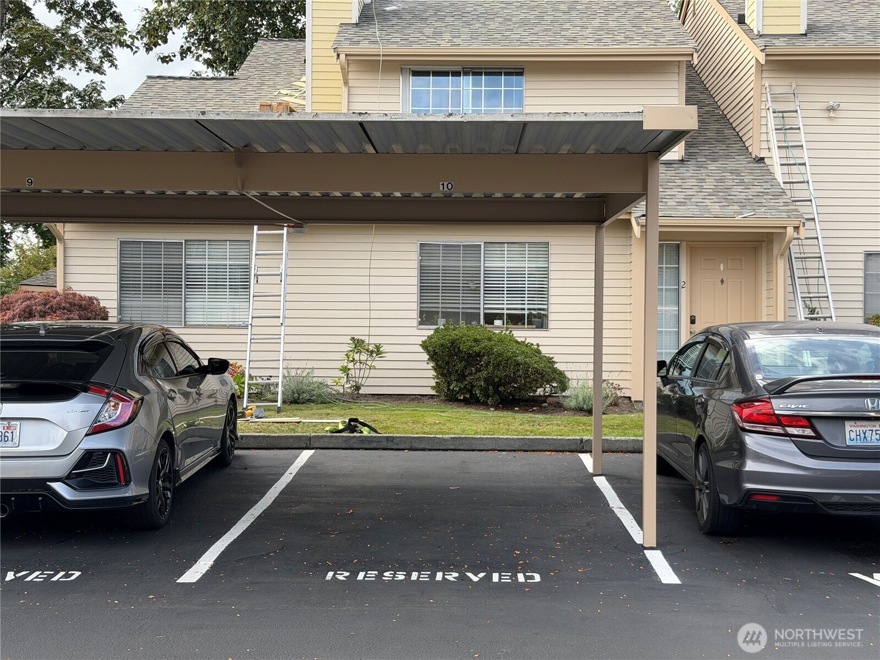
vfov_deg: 30.3
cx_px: 440
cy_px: 330
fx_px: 1220
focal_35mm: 48
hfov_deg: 39.7
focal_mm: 6.76
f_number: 1.78
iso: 64
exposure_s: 1/885
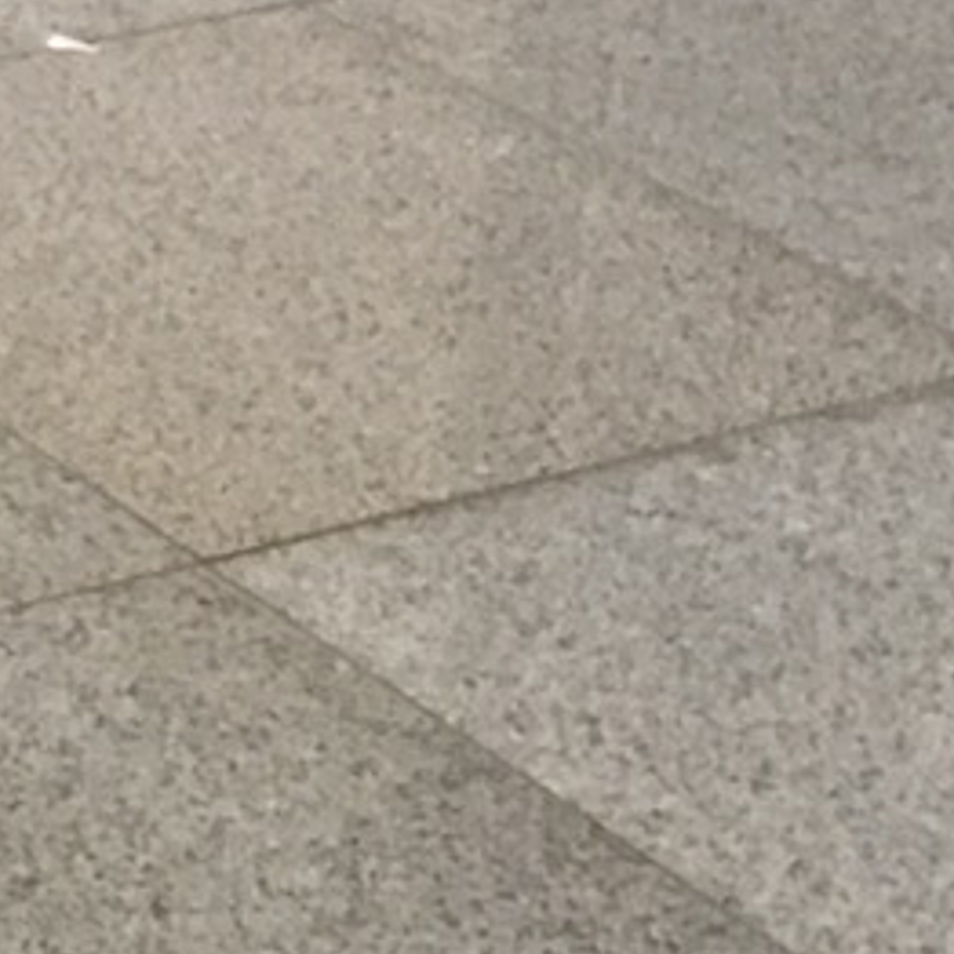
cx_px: -1322
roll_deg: -0.5
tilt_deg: -16.1
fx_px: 5207
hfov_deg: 9.4
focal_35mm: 167
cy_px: -575
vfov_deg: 10.1
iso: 100
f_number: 2.2
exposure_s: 1/30
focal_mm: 4.15
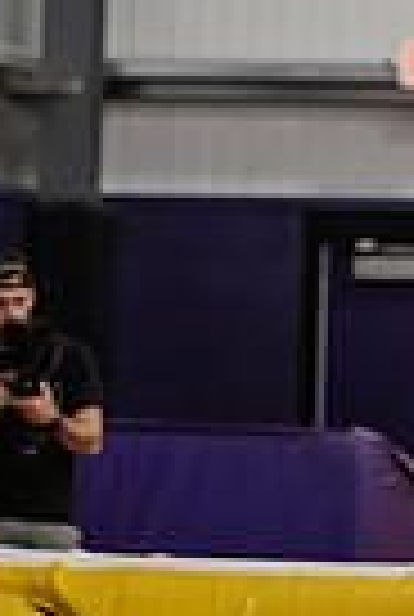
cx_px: 454
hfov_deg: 2.3
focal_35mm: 590
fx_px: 10126
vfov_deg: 3.5
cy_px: -261
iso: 5000
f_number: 2.8
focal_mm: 180
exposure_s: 1/800
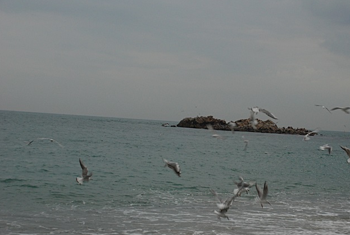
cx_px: 223
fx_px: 750
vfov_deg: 17.8
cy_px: 137
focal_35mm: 77
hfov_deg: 26.2
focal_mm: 40
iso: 400
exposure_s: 1/60
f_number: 6.3
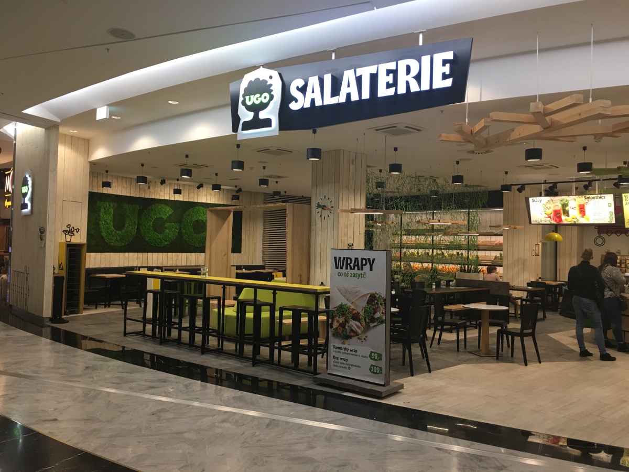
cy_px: 236
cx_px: 314
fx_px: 527
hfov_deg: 61.7
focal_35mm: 29
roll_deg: -1.7
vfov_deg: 48.2
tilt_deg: +3.1
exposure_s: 1/33
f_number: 2.2
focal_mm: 4.15
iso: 32
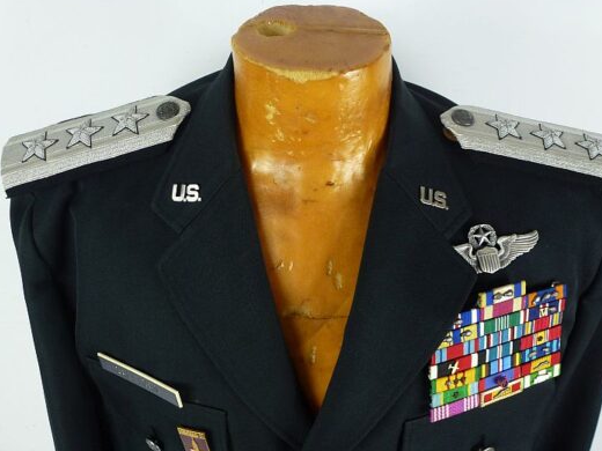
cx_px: 317
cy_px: 249
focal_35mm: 30
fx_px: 522
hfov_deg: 59.9
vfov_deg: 46.7
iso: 160
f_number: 3.4
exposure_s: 1/60
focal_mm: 4.7
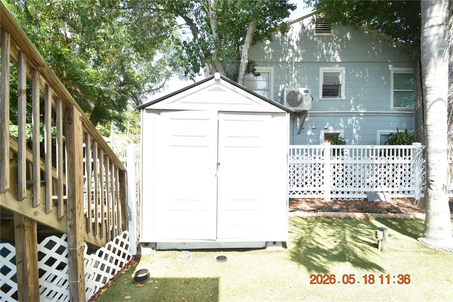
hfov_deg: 100.4
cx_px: 226
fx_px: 189
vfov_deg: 77.3
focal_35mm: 15
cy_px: 151
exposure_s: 1/250
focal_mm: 10
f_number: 8
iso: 400
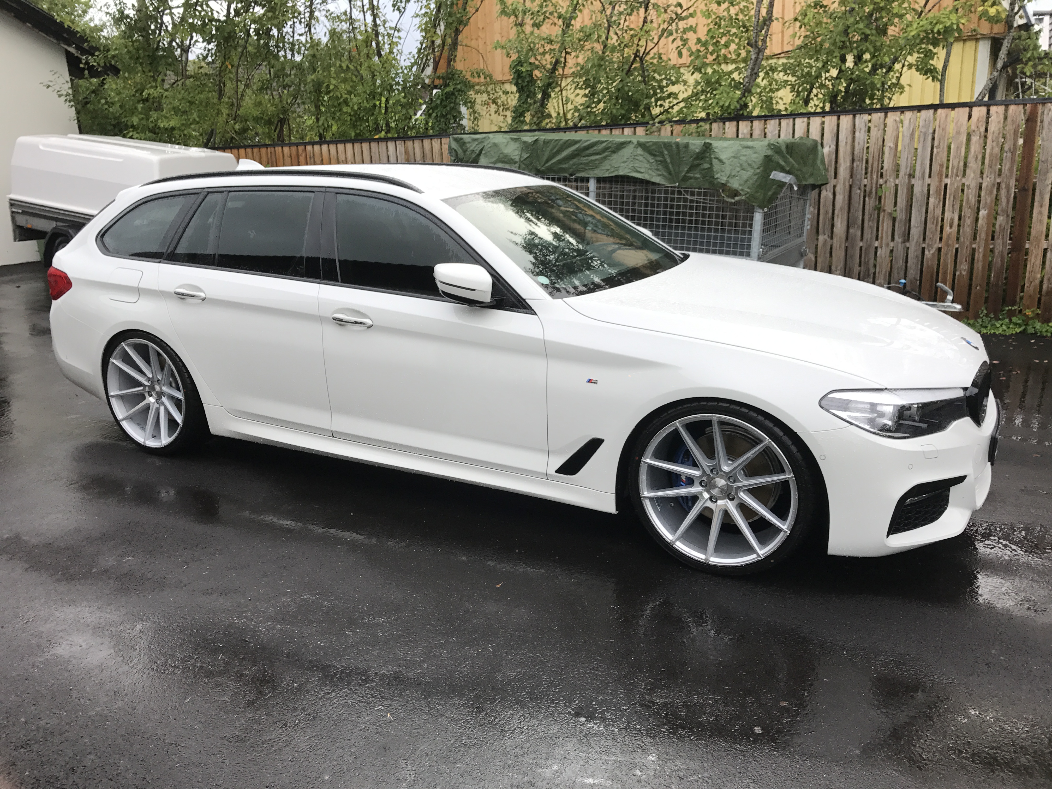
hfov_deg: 63.4
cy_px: 394
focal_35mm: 28
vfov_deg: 49.7
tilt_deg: -15.3
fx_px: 851
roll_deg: +1.2
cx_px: 526
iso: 20
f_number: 1.8
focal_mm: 3.99
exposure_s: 1/113
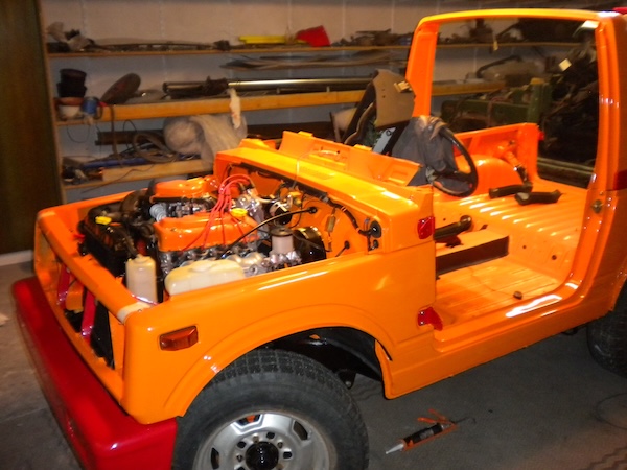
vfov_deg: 40.7
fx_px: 634
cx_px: 314
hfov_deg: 52.6
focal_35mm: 35
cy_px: 235
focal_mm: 6.3
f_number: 3.1
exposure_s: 1/30
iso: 400
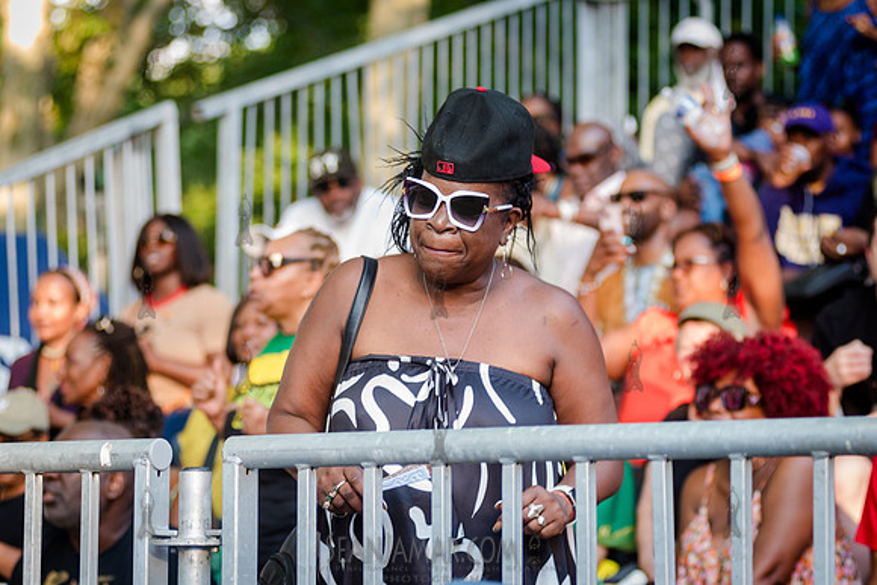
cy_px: 334
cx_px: 434
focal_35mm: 109
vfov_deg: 12.5
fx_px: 2668
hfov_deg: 18.7
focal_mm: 92
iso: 500
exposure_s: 1/160
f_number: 3.2
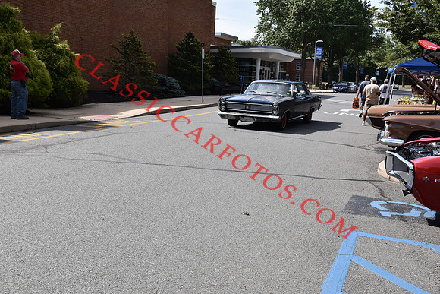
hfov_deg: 49.5
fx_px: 477
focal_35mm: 39
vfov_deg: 34.2
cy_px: 147
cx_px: 220
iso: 200
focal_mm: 26
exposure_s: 1/250
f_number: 8
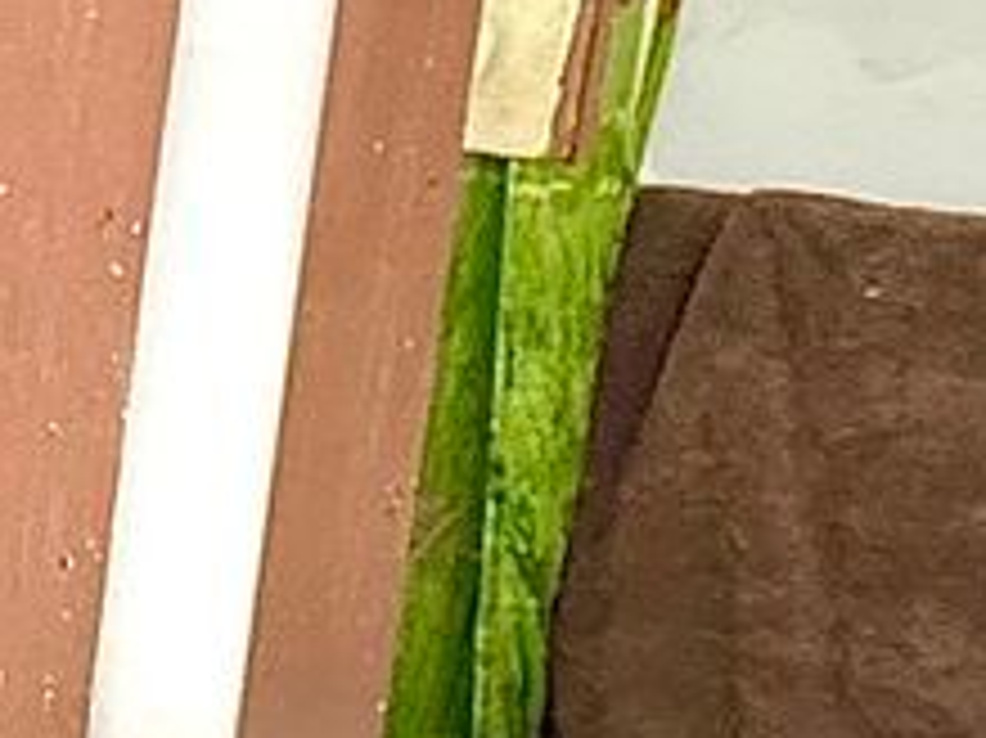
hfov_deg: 12.8
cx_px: -1670
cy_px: 430
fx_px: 2733
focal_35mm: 96
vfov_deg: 15.4
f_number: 2.2
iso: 320
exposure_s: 1/60
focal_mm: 2.22
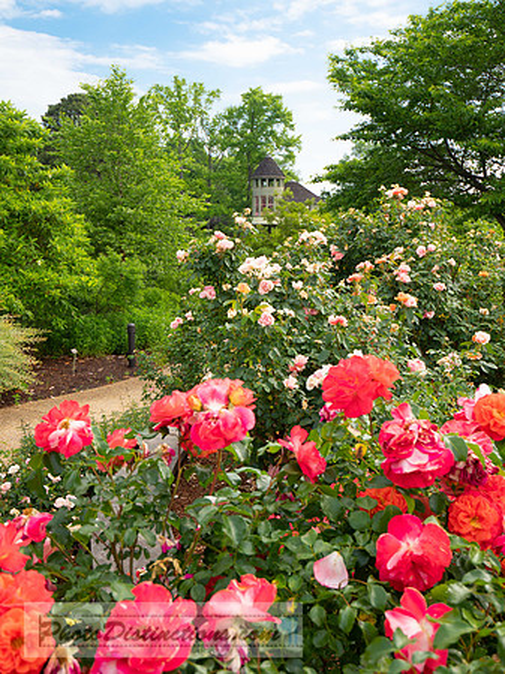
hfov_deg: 39.6
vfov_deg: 51.4
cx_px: 252
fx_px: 701
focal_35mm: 36
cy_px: 337
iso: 200
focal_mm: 18
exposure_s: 1/500
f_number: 4
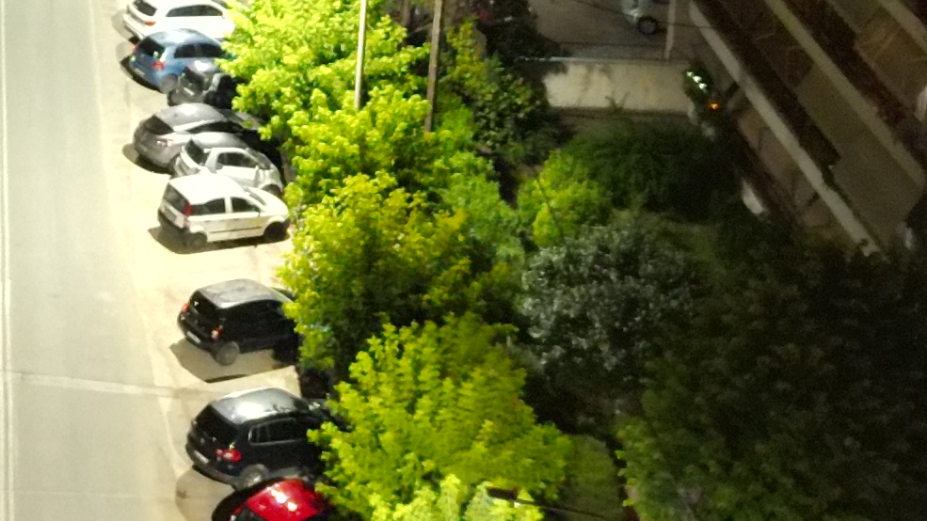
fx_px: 2630
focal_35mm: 107
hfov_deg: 18.7
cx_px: -241
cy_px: -382
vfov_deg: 10.7
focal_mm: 6.72
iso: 1680
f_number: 1.7
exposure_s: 1/5
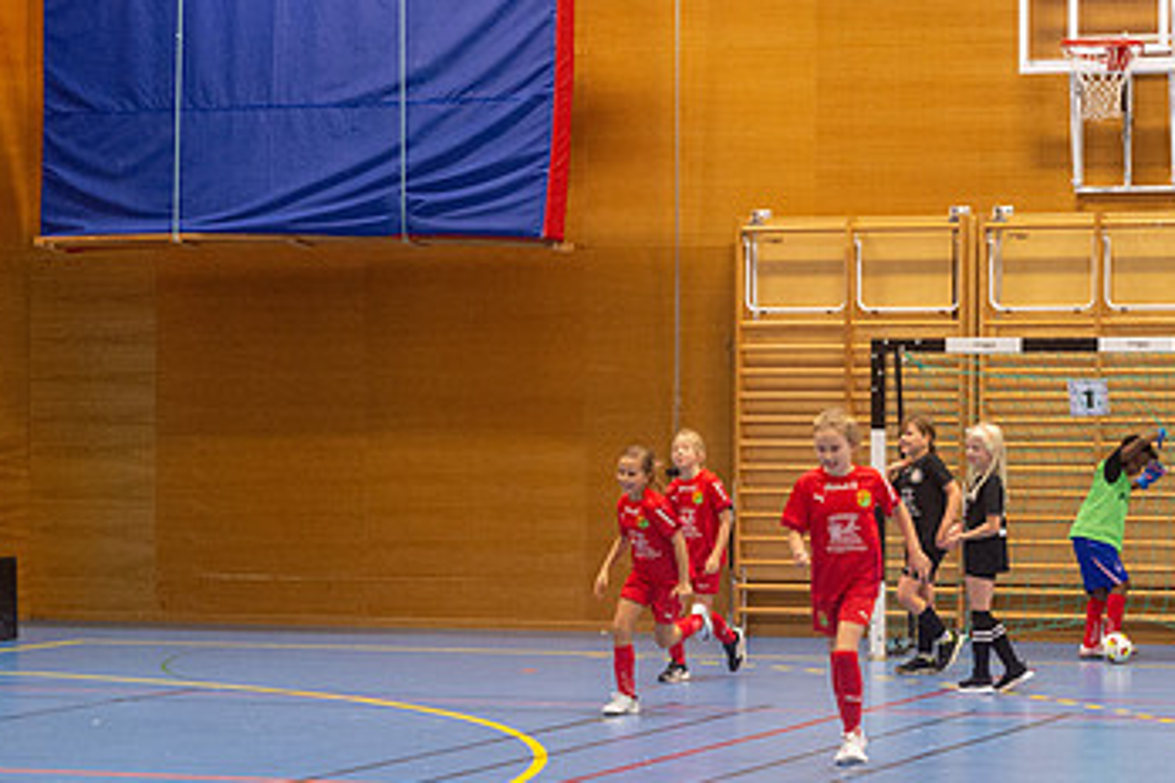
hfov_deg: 16.5
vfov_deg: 11.0
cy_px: 516
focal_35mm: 124
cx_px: 658
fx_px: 4047
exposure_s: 1/400
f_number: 3.5
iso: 5600
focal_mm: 70
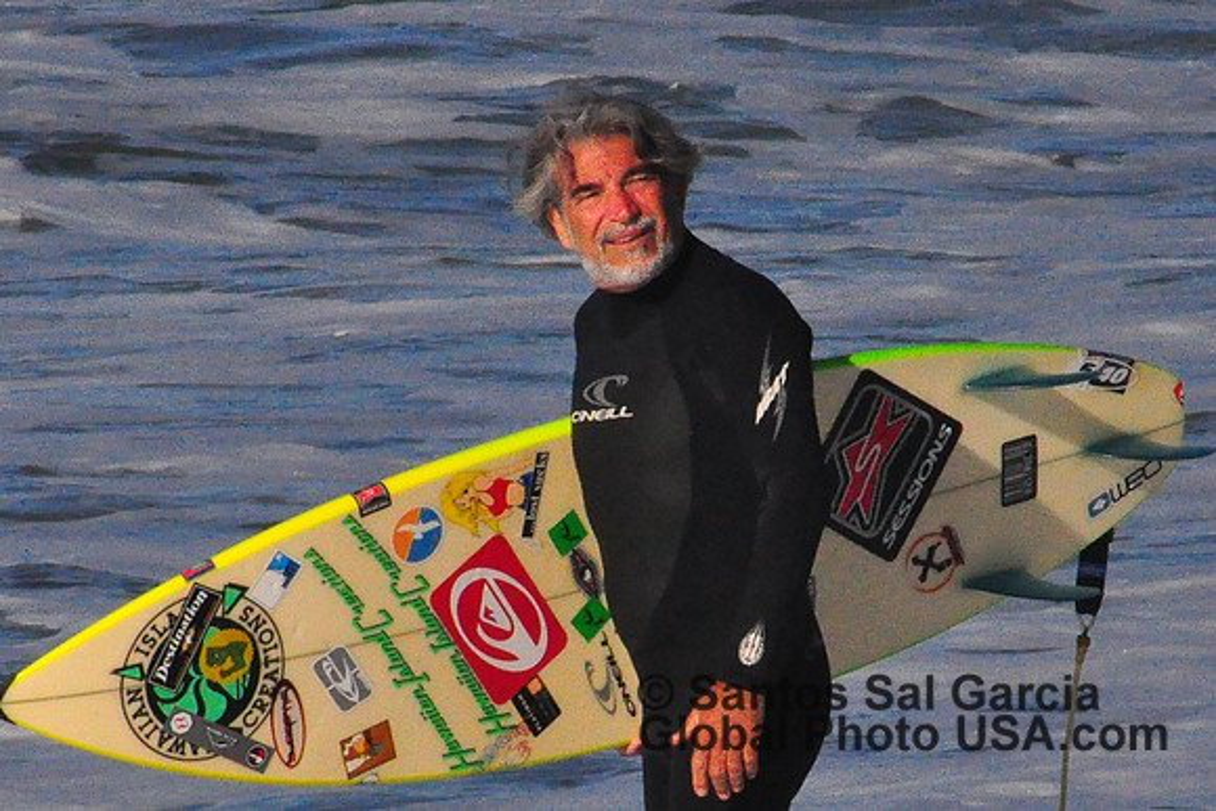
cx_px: 608
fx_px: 11149
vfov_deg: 4.2
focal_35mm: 330
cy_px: 406
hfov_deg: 6.2
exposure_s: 1/4000
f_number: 20
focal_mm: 220
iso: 3200
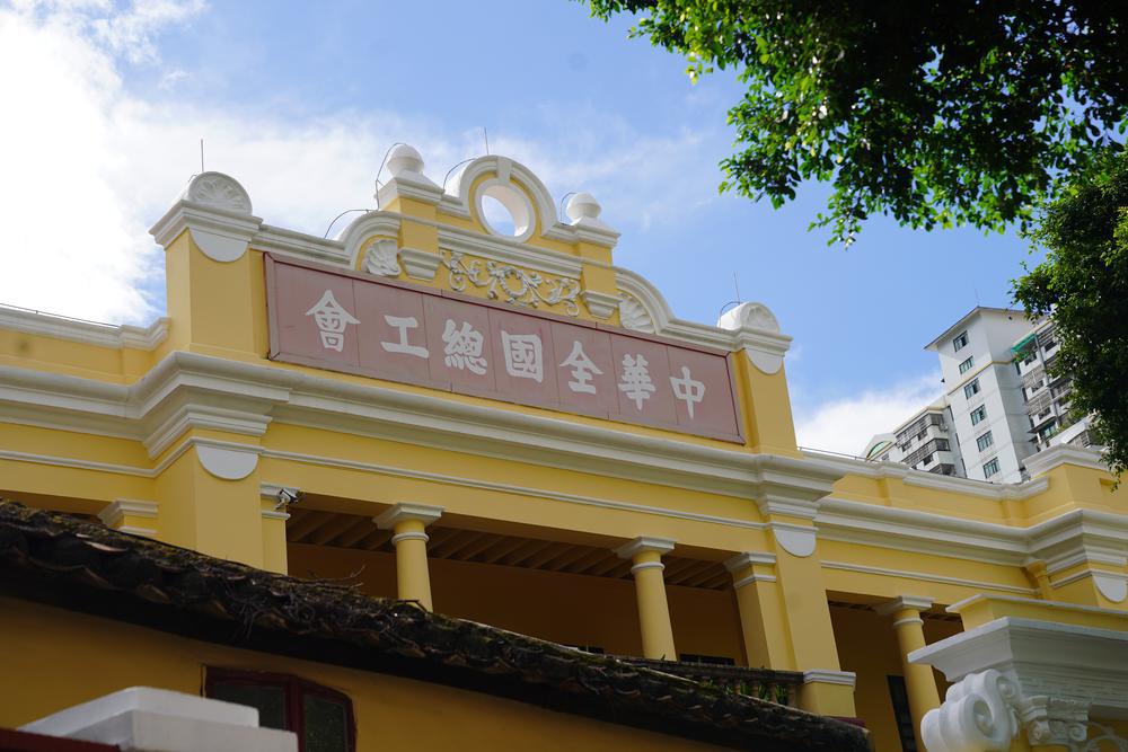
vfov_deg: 23.4
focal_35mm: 58
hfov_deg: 34.5
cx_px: 564
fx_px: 1817
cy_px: 376
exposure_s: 1/640
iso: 100
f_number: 5
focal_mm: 58
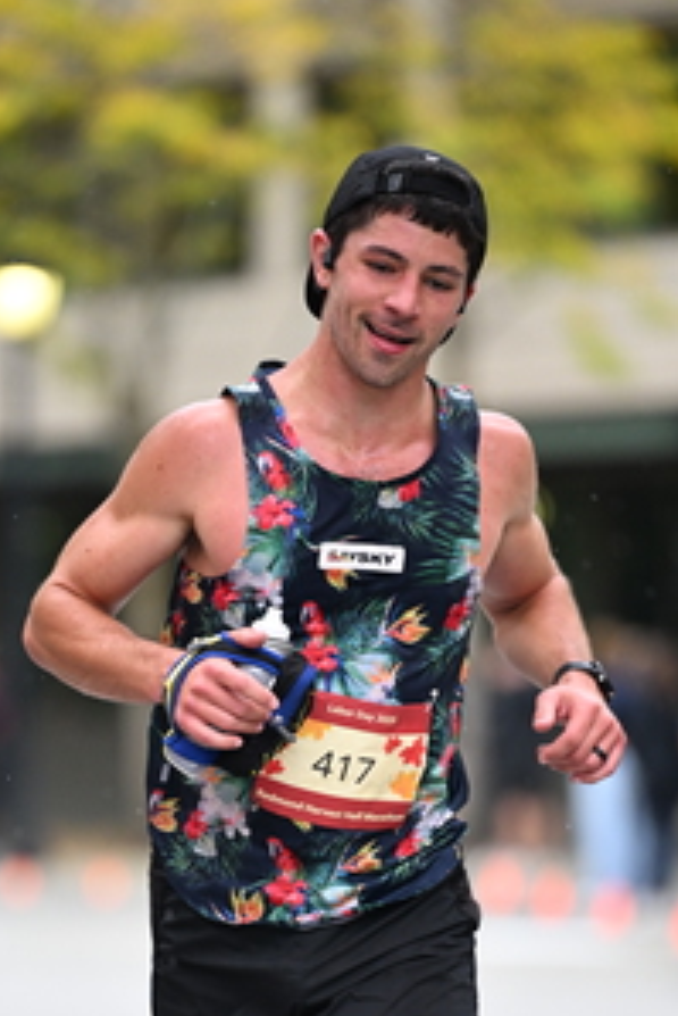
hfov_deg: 3.7
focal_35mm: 369
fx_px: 10411
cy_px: 883
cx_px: 281
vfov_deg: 5.6
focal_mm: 200
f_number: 2.8
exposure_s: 1/1250
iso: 1250
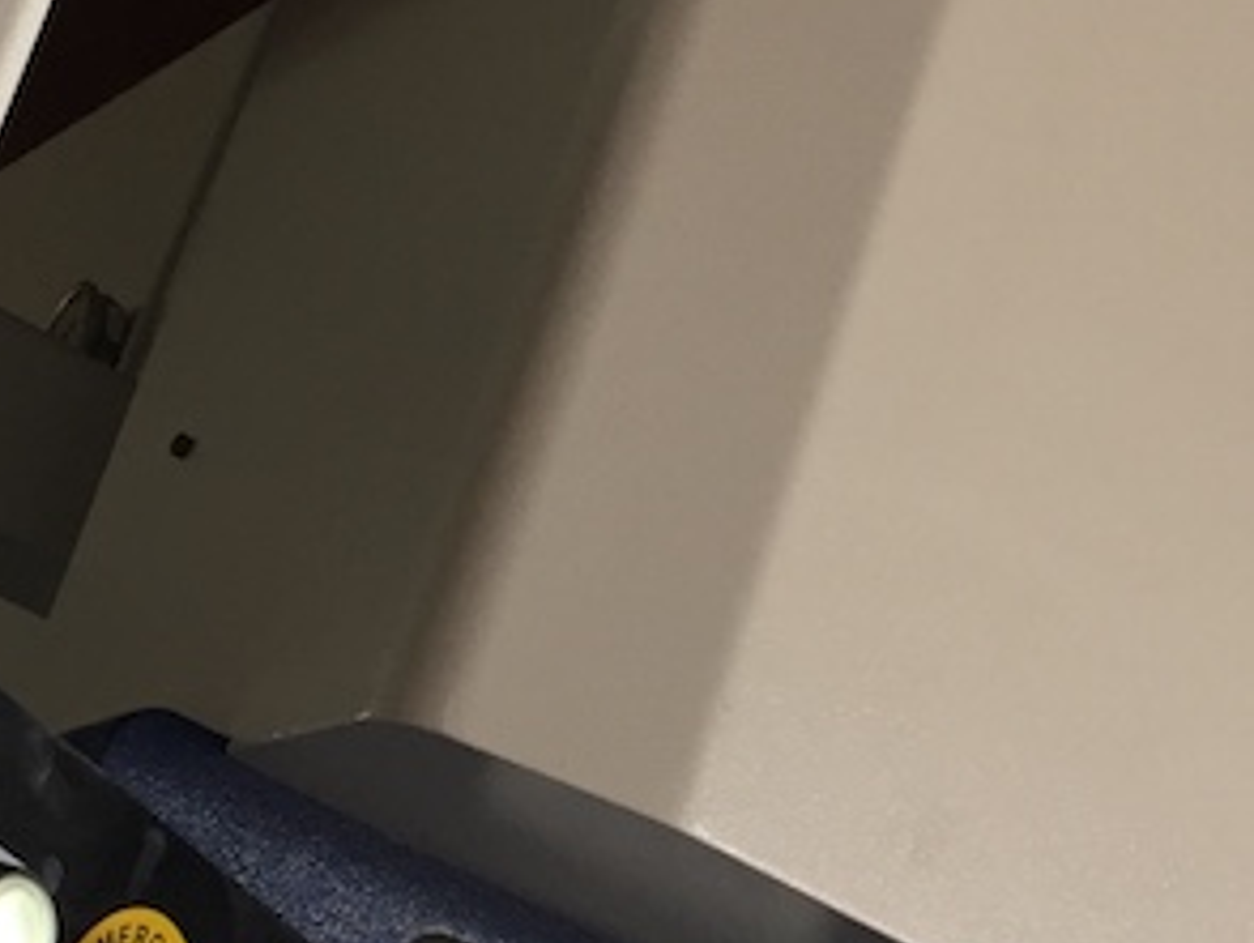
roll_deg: -19.0
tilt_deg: +13.5
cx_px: 682
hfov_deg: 19.4
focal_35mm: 101
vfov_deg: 14.4
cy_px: 990
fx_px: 3662
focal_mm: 4.15
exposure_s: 1/33
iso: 32
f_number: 2.2
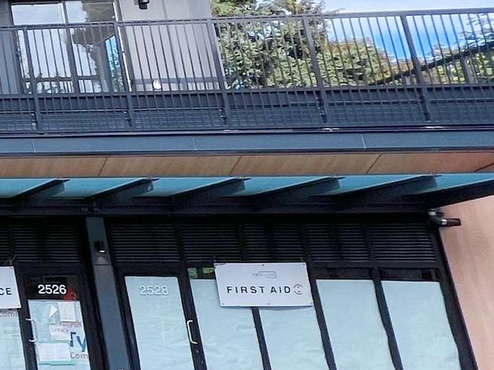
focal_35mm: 59
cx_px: -482
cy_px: 65
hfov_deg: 19.4
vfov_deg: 24.4
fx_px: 842
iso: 32
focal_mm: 1.57
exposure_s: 1/579
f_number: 1.8
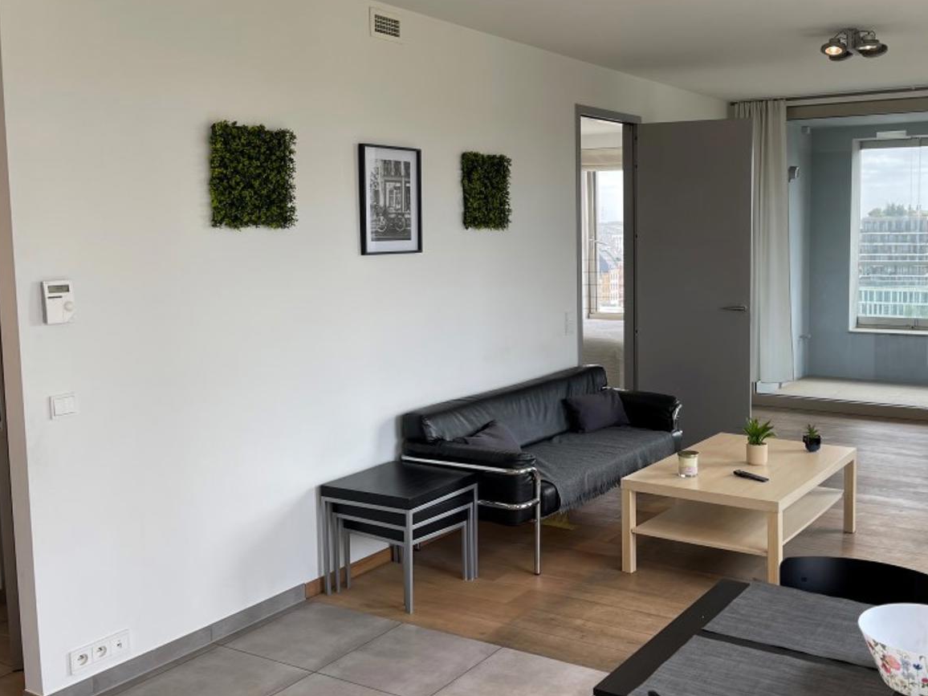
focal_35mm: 36
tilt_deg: -5.7
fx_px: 965
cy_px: 307
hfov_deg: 50.8
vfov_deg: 39.6
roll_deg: +0.1
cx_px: 582
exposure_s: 1/299
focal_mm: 5.1
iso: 32
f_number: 1.6
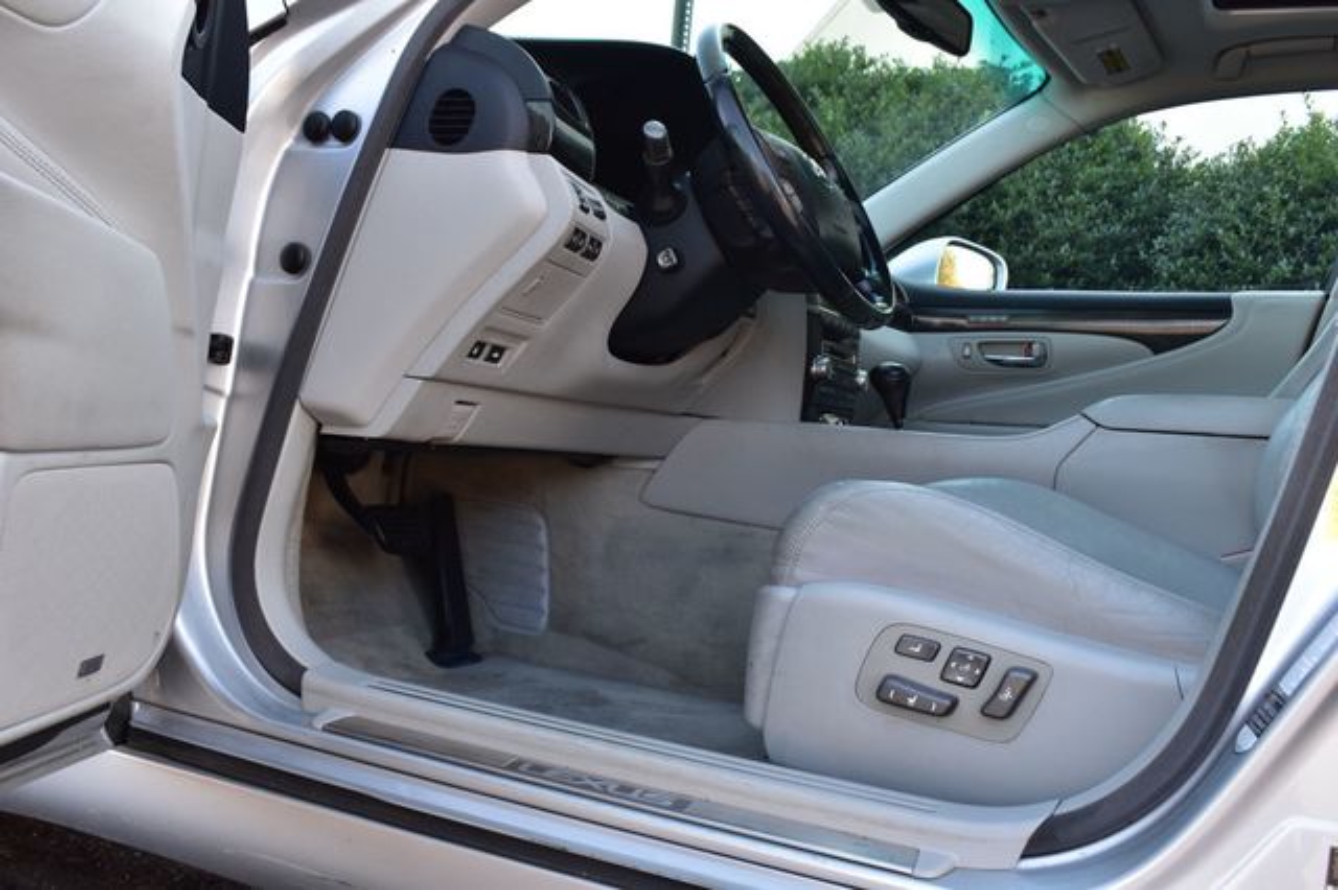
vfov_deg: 38.3
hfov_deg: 55.1
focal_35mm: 34
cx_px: 669
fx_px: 1282
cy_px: 445
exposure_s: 1/80
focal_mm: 23
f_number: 8
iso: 400
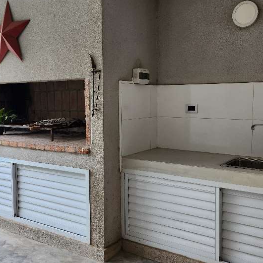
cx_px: 145
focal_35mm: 36
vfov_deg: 45.9
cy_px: 113
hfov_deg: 46.0
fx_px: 309
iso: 80
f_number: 1.8
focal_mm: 5
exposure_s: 1/180
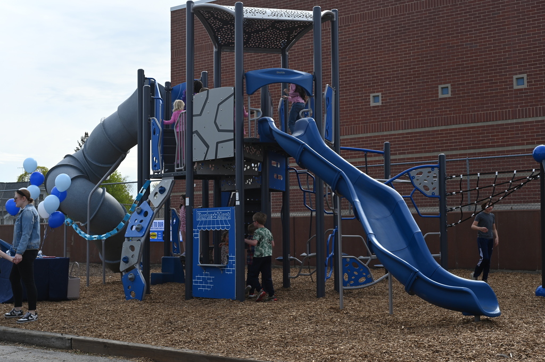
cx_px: 272
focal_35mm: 50
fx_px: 756
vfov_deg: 26.9
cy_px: 181
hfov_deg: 39.6
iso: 100
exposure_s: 1/320
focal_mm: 50
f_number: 6.3
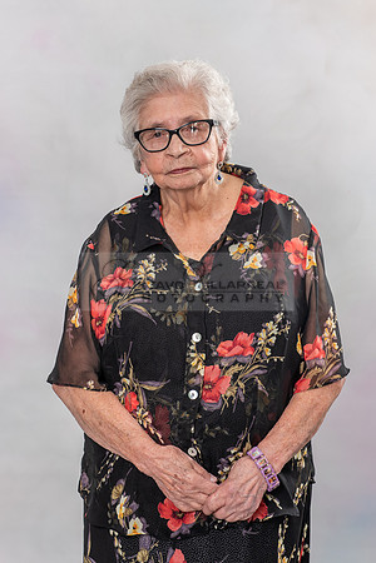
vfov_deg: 20.1
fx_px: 1592
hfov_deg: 13.5
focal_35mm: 102
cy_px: 257
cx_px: 166
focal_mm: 62
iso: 200
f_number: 5.6
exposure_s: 1/125
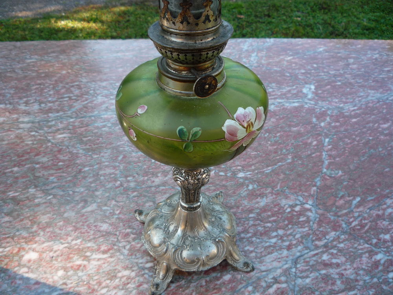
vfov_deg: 46.8
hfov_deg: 60.0
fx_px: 341
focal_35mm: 30
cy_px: 148
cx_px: 196
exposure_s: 1/100
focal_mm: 5.2
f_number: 3.3
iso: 100
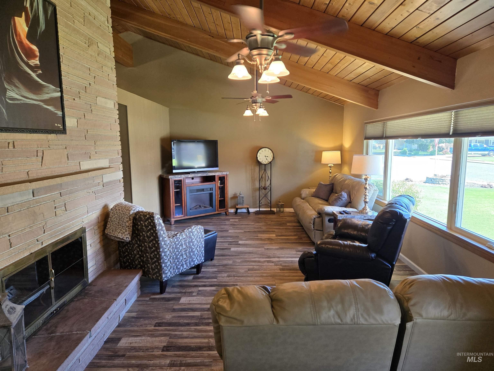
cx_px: 247
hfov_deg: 73.9
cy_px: 186
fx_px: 328
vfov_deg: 58.9
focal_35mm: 23
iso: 200
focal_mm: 5.4
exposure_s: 1/120
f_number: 1.8
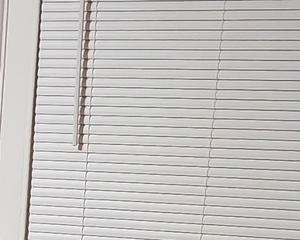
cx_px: -450
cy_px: 337
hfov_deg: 9.3
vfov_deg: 8.3
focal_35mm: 182
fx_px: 1616
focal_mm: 6.4
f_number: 1.8
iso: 640
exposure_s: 1/60
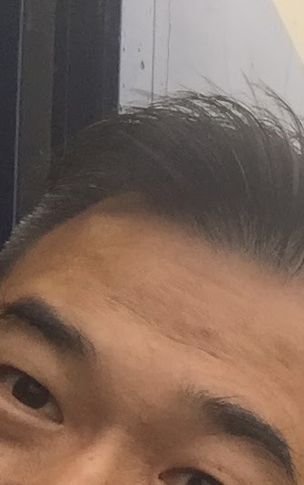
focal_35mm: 79
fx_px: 1046
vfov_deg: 25.4
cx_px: 518
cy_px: 433
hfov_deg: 14.8
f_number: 2.2
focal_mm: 2.65
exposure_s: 1/120
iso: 50
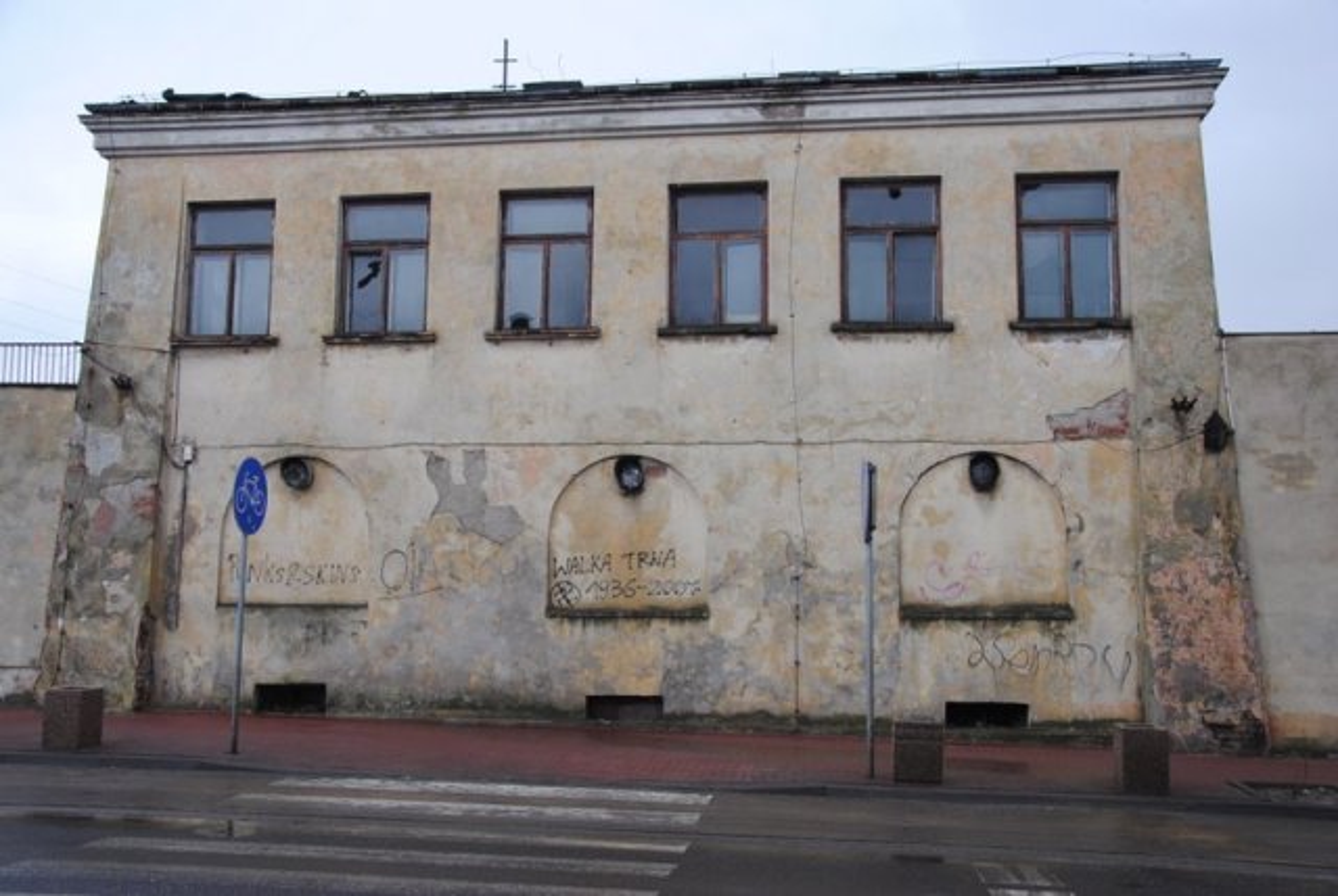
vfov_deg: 37.0
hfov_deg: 53.1
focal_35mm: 36
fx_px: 1340
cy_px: 448
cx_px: 669
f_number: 5.6
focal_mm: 24
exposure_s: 1/125
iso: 160
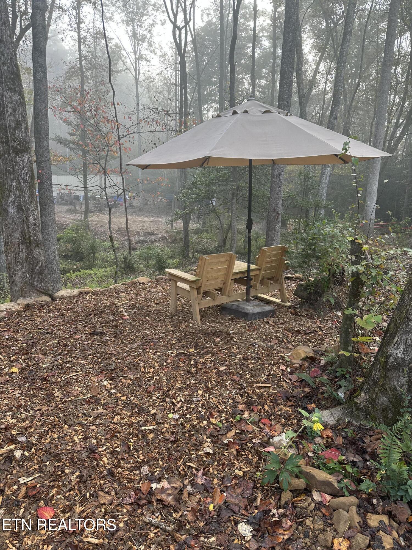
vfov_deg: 71.6
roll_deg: -2.0
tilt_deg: -14.1
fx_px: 381
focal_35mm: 24
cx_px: 206
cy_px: 275
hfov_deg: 56.8
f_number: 1.78
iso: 64
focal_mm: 6.86
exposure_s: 1/202
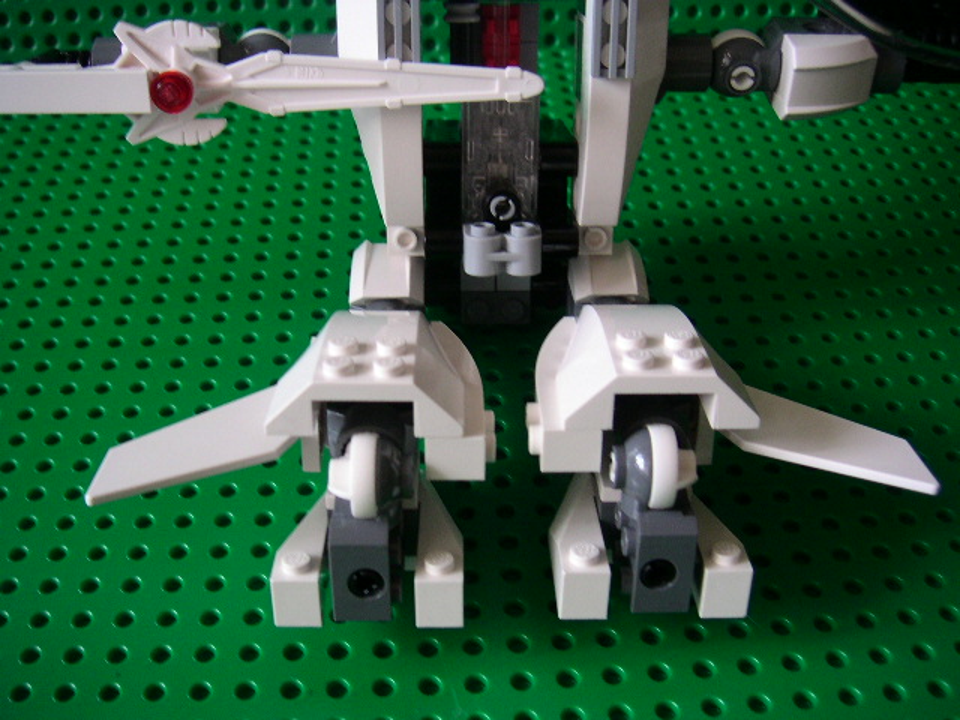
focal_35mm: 38
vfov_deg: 37.7
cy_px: 360
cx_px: 480
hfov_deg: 49.0
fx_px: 1054
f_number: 2.8
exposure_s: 1/30
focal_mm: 6
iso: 100
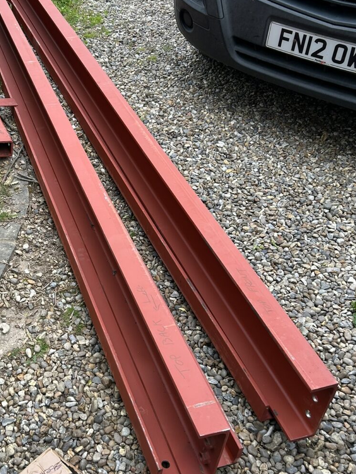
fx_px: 576
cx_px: 80
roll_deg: +0.9
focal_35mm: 42
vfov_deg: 44.8
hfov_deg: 33.5
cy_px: 225
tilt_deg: -39.9
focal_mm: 5.7
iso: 50
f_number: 1.5
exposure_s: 1/448
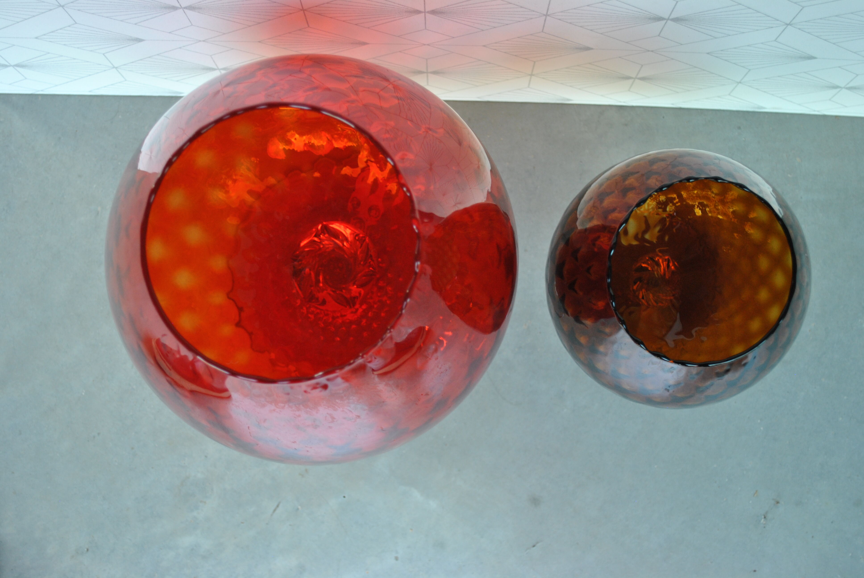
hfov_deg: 41.1
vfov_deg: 28.2
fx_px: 1153
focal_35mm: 48
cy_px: 289
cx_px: 432
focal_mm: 32
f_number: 4.8
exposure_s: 1/30
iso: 280
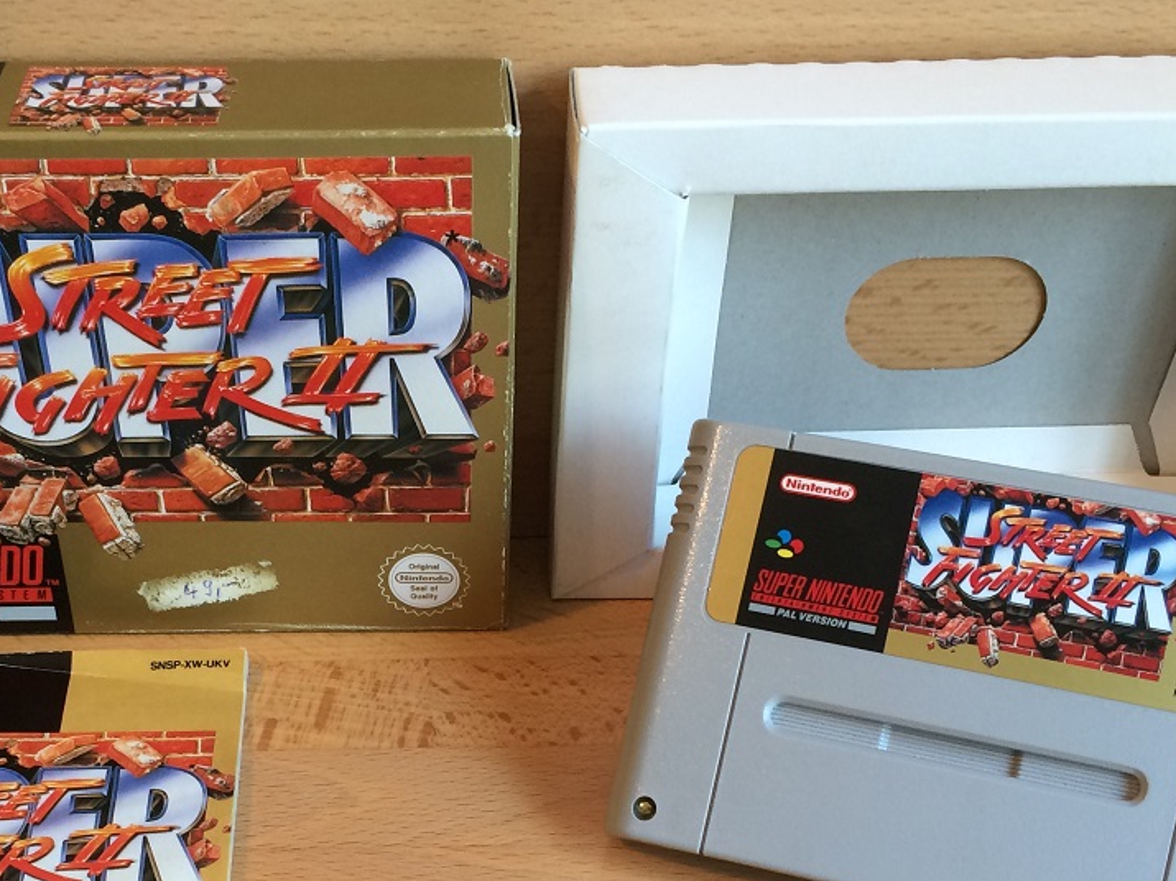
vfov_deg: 26.9
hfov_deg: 36.0
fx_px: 1800
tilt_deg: -43.8
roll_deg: +0.6
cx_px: 452
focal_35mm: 53
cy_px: 718
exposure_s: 1/33
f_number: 2.2
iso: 100
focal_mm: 4.15
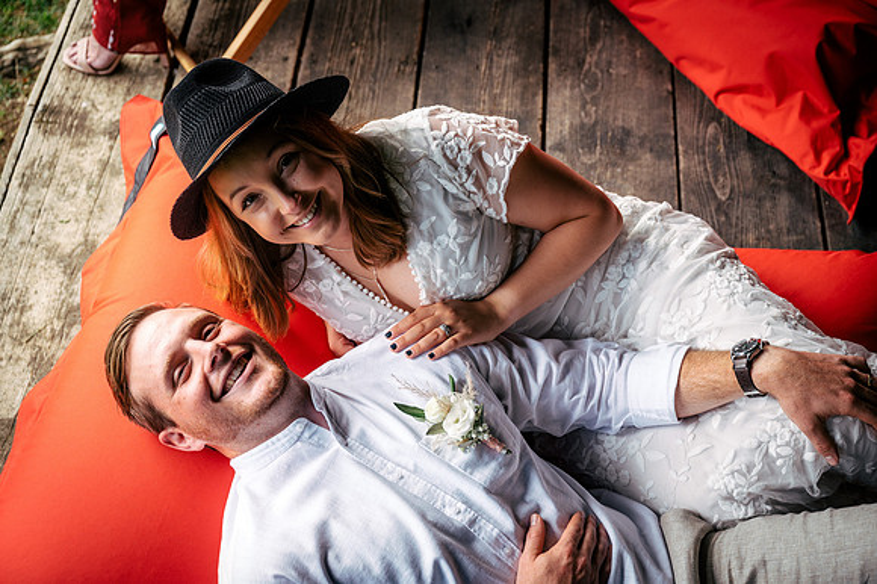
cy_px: 292
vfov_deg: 28.6
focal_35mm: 47
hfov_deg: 41.9
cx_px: 438
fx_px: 1144
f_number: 4
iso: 400
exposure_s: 1/250
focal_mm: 47
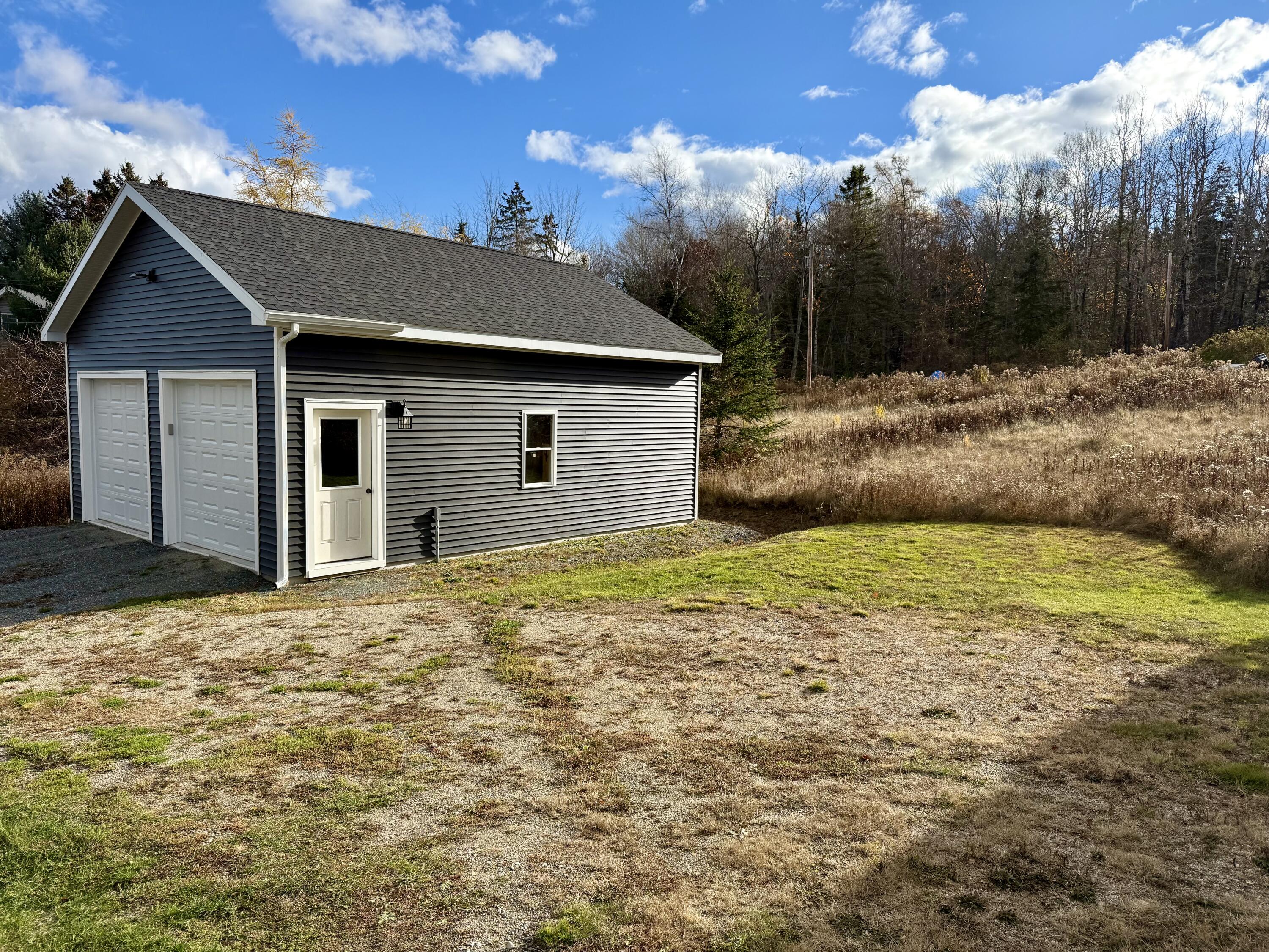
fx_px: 880
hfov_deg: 71.6
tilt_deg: -4.9
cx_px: 634
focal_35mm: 24
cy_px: 476
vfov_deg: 56.8
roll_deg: -2.5
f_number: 1.78
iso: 100
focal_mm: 6.76
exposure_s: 1/4167
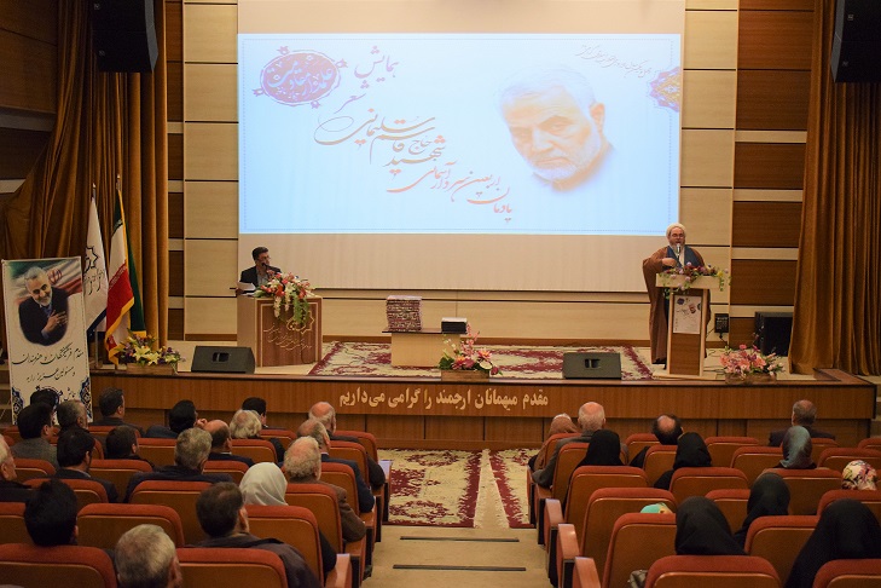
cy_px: 294
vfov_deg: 25.8
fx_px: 1285
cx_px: 440
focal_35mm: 52
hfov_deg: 37.9
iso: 3600
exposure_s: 1/60
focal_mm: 35
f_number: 4.5
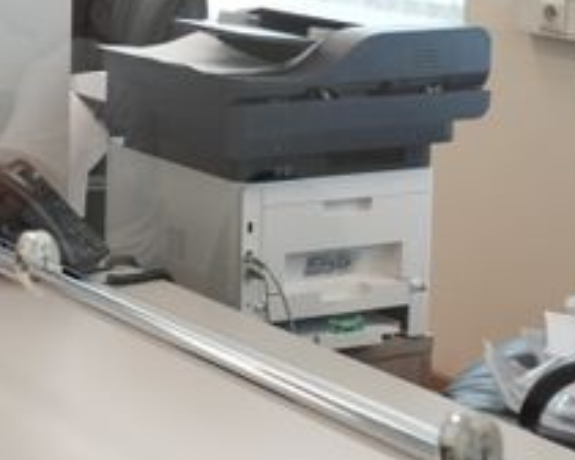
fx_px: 1702
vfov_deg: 15.0
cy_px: -66
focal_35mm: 100
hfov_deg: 17.6
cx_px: -229
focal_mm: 32
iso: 2000
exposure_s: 1/100
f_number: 5.6
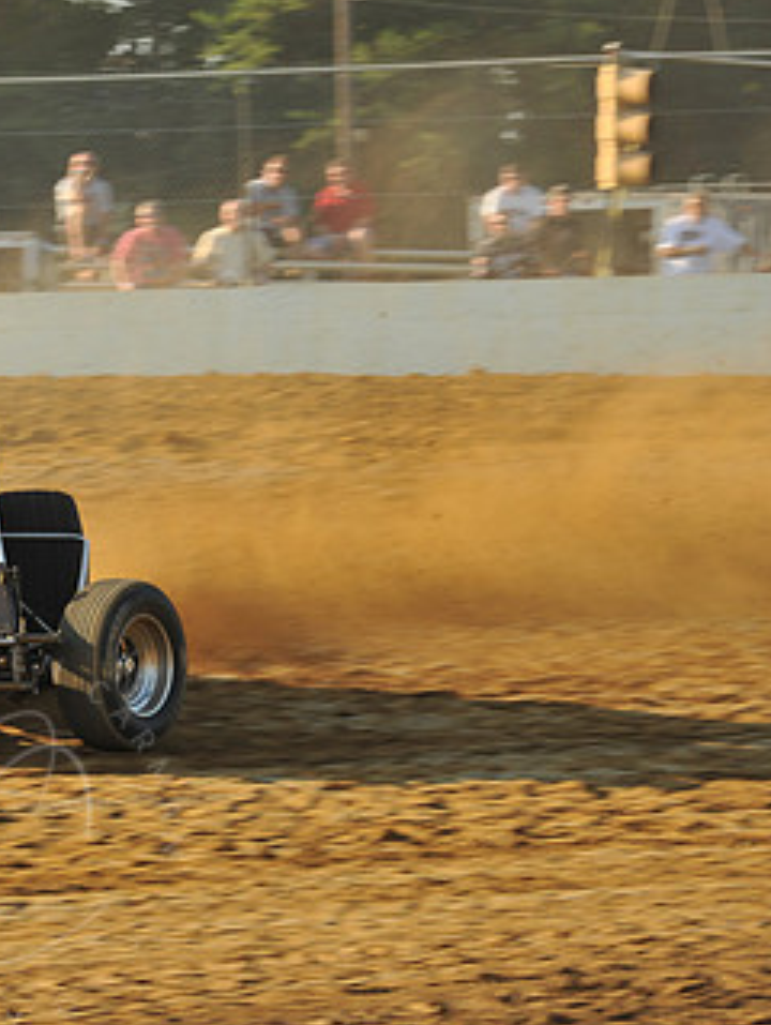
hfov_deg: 5.9
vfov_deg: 7.8
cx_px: -13
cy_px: 543
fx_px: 7498
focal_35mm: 253
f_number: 9
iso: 400
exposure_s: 1/320
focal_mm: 145
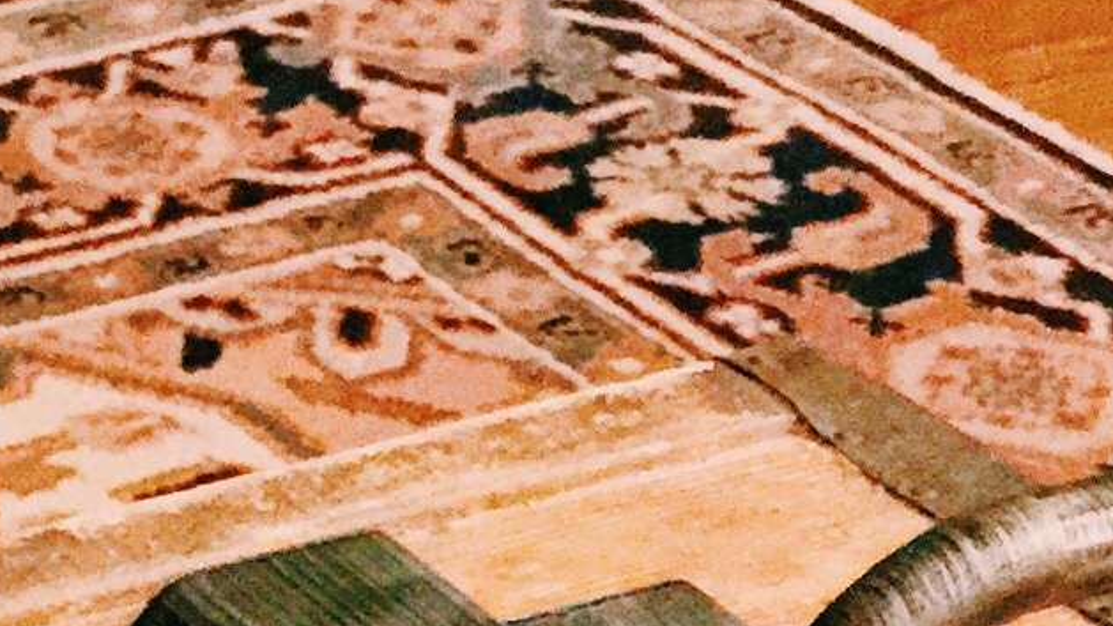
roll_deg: -1.2
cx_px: -922
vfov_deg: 7.1
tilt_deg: -40.5
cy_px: 1381
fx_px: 4841
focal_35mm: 164
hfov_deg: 12.0
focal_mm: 4.15
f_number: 2.2
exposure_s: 1/4
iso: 160
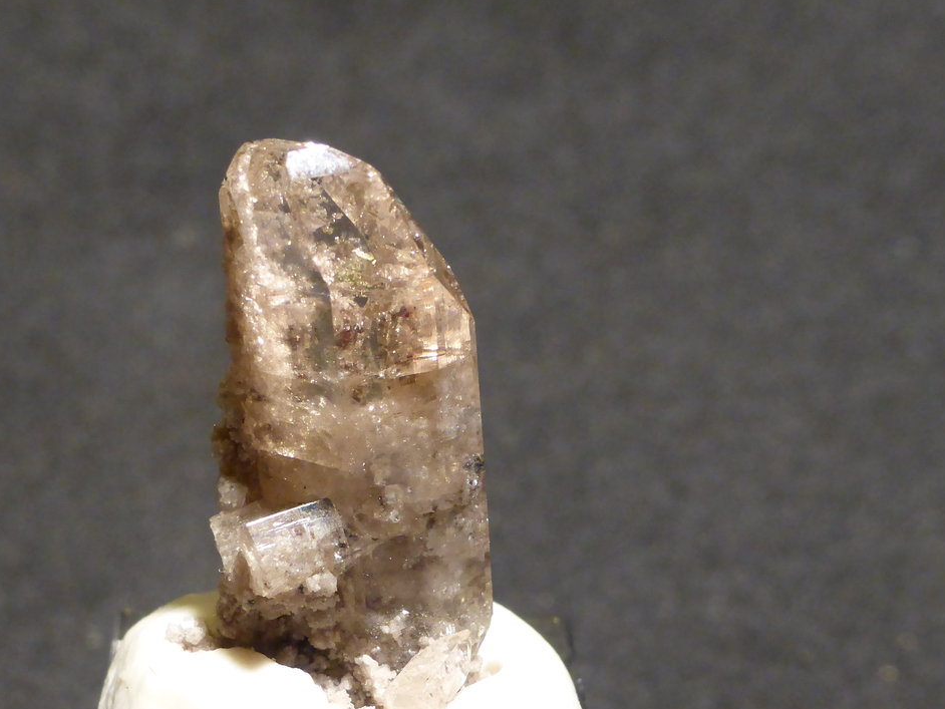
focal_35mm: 73
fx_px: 1993
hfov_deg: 26.6
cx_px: 349
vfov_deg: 20.1
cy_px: 499
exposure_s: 1/15
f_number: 3.9
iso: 400
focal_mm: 7.4
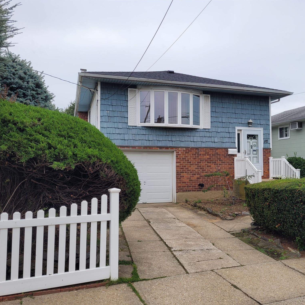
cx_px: 182
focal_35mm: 31
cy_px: 154
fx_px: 309
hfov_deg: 52.2
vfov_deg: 52.5
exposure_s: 1/1195
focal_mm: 5.4
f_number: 1.8
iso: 40
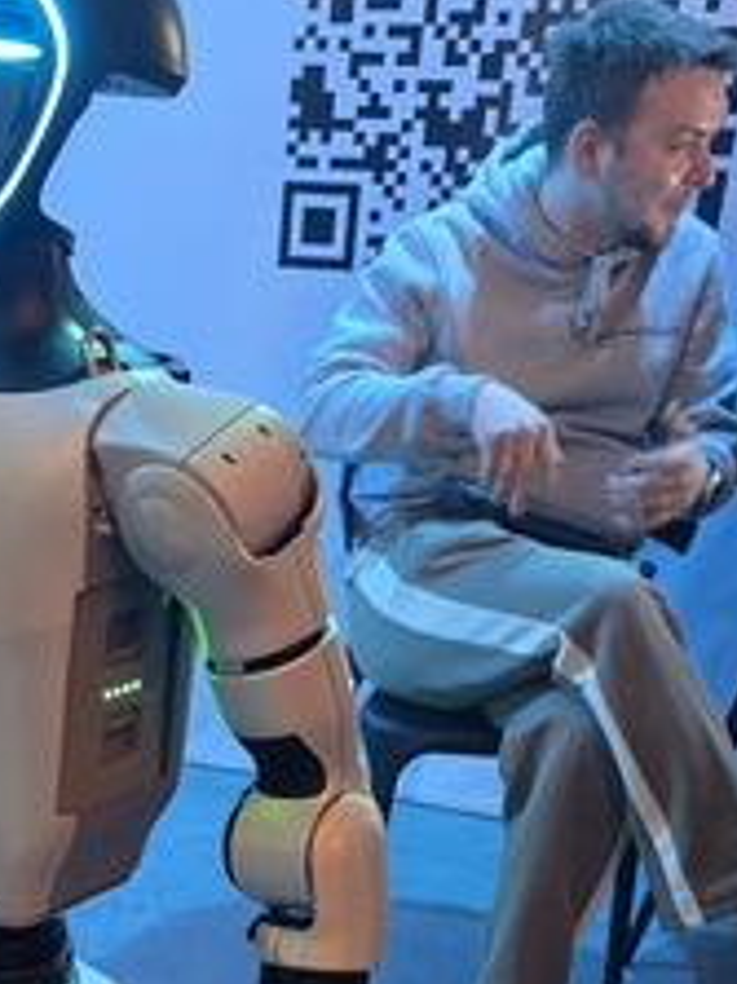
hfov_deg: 22.7
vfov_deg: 28.9
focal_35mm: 62
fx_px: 1762
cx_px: 4
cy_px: 1015
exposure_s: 1/100
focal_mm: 6.3
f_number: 1.7
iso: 2000
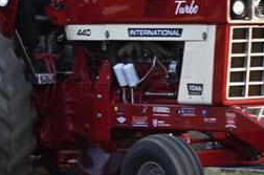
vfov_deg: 2.8
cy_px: -84
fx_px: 3608
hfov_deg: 4.2
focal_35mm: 493
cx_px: 141
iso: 320
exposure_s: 1/160
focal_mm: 125
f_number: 4.8
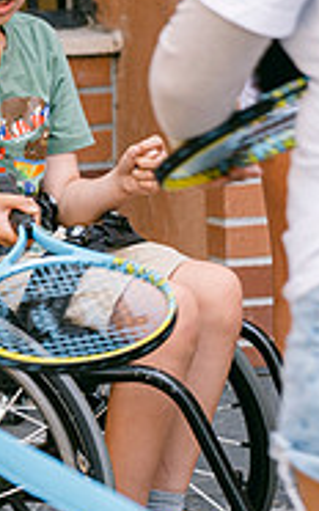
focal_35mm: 244
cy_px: 179
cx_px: 107
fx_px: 3399
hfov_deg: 5.4
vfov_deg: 8.6
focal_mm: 66
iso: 160
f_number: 2.8
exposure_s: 1/125
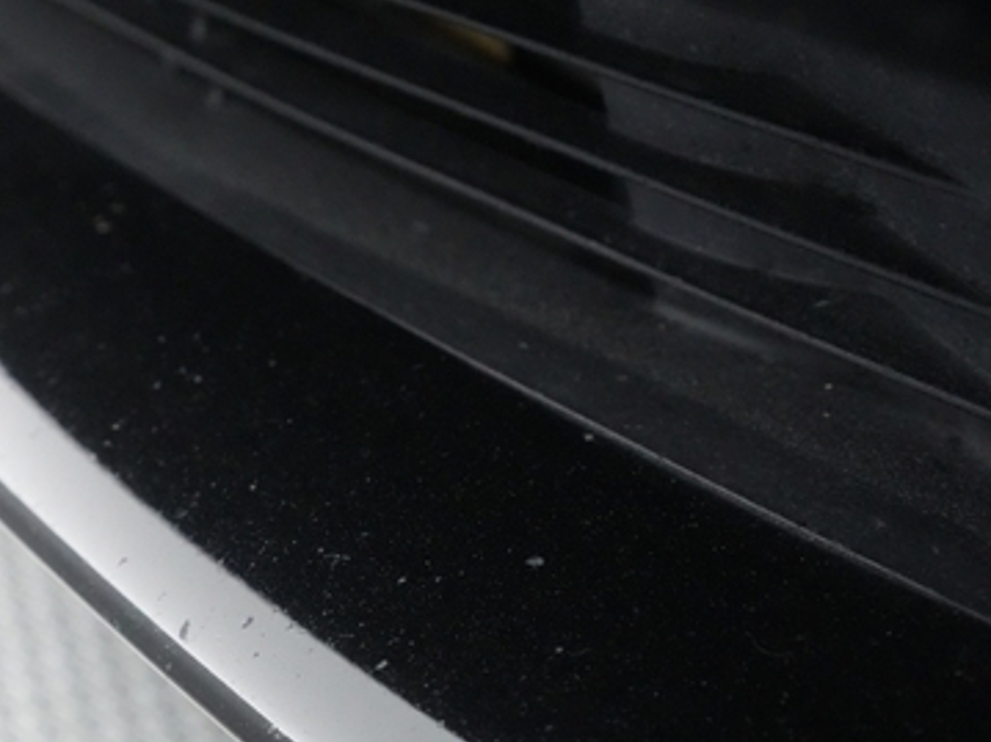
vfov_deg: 30.2
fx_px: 1374
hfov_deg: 38.3
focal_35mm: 48
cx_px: 213
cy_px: 414
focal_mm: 28
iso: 16000
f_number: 4.5
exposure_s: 1/100
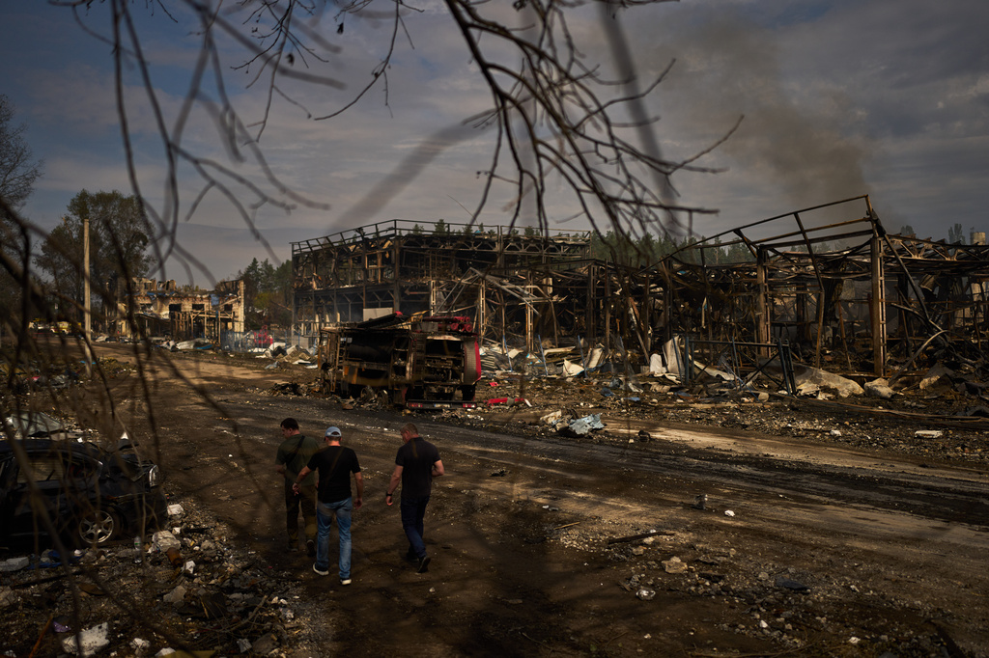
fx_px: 961
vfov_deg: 37.8
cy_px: 329
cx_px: 494
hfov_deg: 54.4
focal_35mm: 35
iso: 100
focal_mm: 35
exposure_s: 1/32000
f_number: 1.4
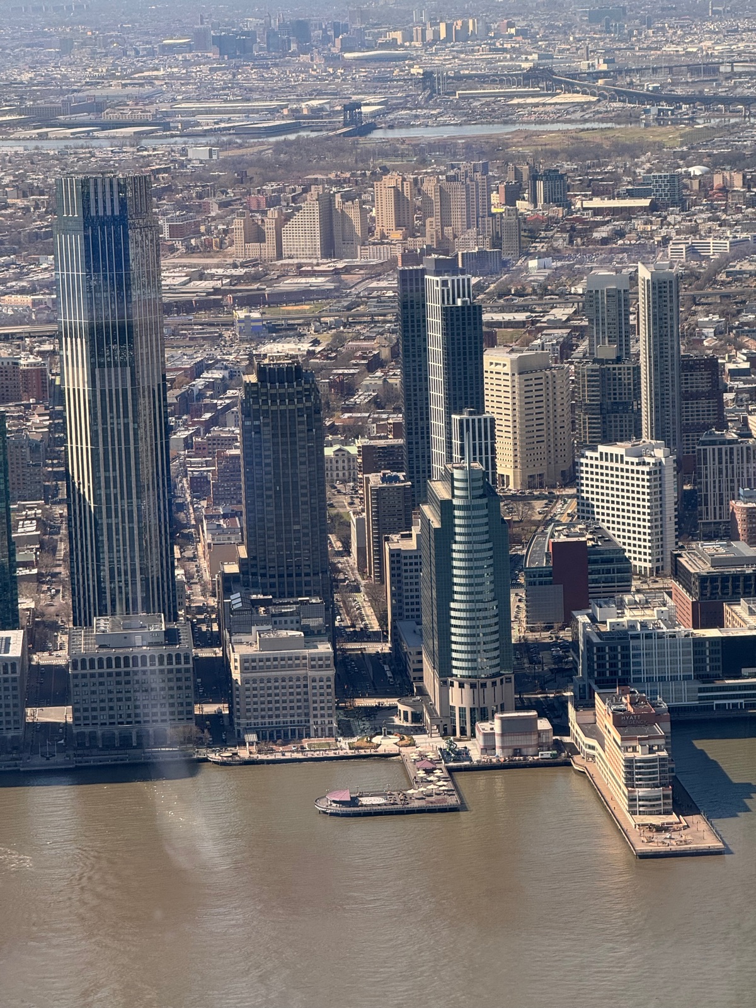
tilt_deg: -7.6
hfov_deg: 12.3
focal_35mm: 120
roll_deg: +2.0
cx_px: 378
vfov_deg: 16.4
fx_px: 3494
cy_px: 504
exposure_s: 1/473
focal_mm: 15.66
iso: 50
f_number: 2.8
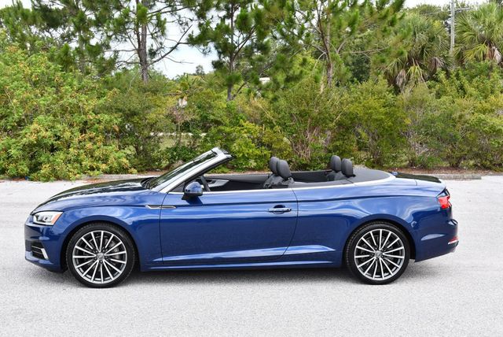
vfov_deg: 28.1
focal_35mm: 48
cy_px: 168
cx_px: 252
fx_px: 671
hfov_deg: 41.1
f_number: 6.3
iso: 200
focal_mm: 24
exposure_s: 1/250
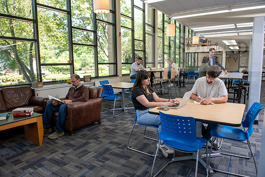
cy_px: 88
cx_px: 132
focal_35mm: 24
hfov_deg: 73.7
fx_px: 177
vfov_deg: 53.2
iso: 1250
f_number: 5
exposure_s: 1/160
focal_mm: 24
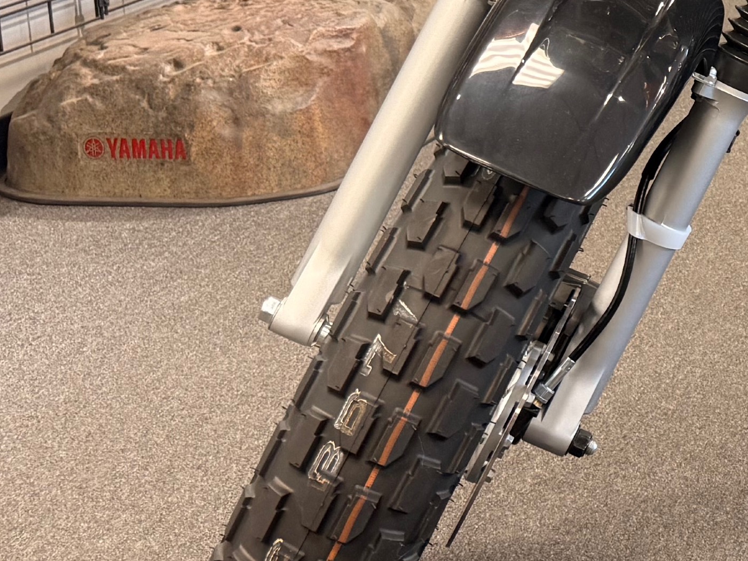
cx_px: 1062
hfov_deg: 21.1
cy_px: -53
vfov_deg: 17.6
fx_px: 1750
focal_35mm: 81
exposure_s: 1/42
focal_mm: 6.76
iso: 160
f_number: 1.78
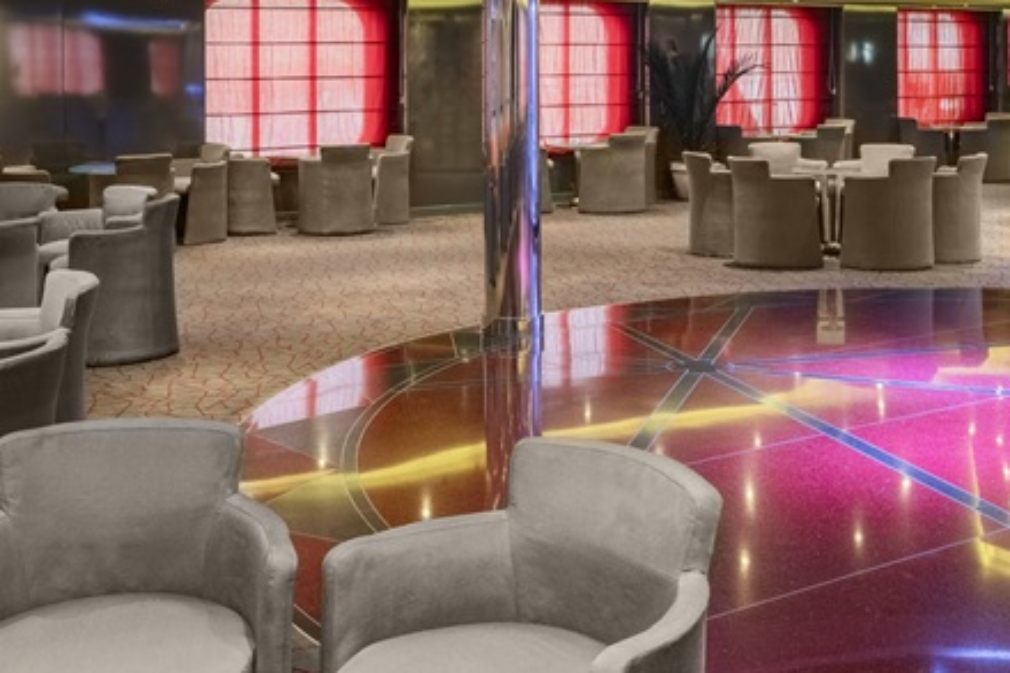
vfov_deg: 26.2
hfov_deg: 39.6
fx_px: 1402
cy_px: 80
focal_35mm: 50
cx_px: 560
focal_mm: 22
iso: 400
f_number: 11
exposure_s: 1/15
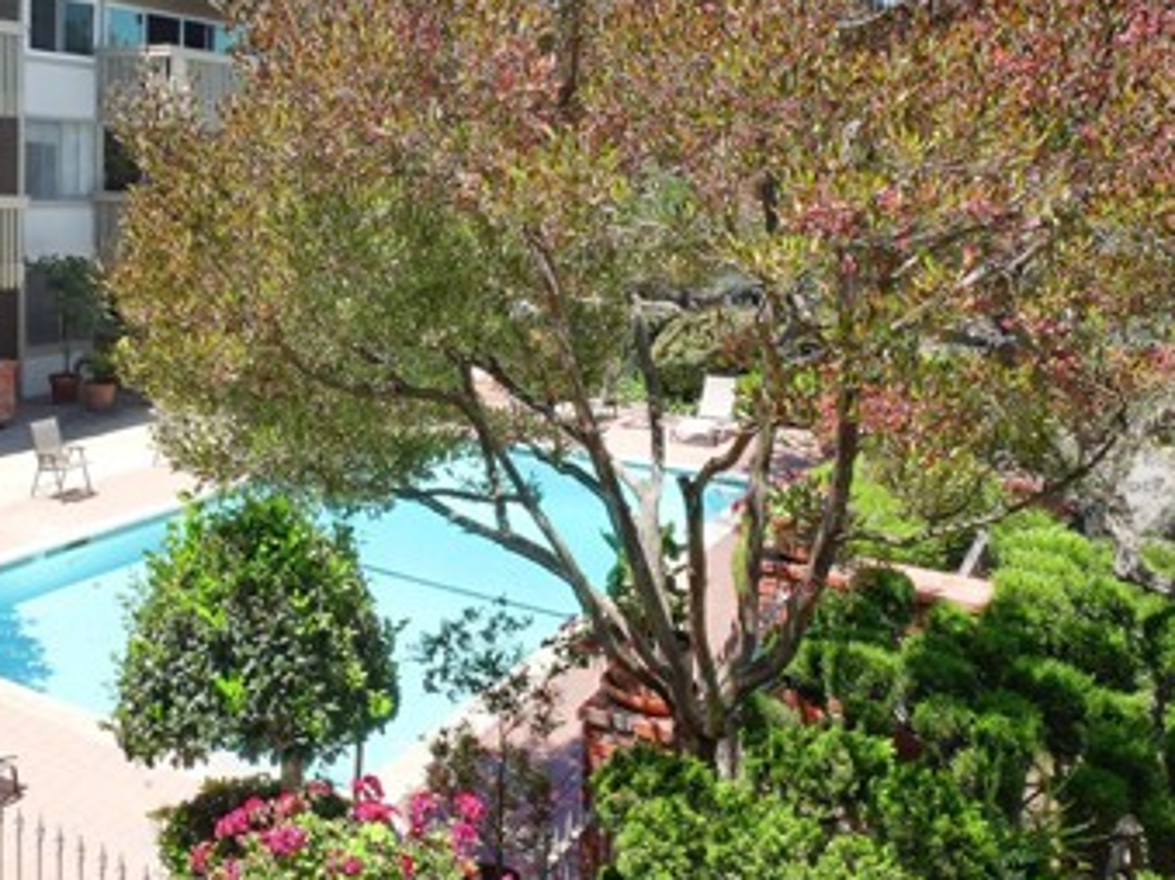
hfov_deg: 51.5
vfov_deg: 40.8
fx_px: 1154
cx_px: 281
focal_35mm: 34
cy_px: 246
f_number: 11
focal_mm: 9
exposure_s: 1/320
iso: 800
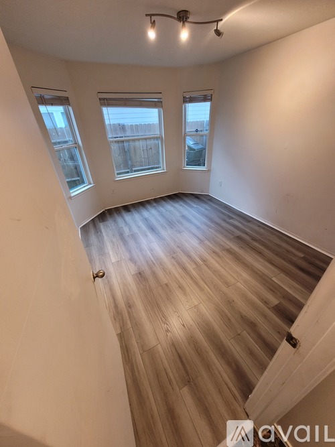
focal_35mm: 13
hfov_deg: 89.9
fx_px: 168
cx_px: 168
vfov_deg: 106.2
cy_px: 224
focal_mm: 1.74
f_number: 2.2
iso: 200
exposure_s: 1/60
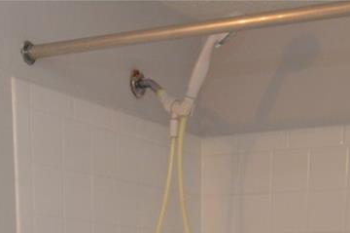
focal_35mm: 80
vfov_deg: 13.5
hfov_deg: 25.4
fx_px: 777
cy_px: 517
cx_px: 167
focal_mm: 12
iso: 400
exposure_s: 1/80
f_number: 4.5
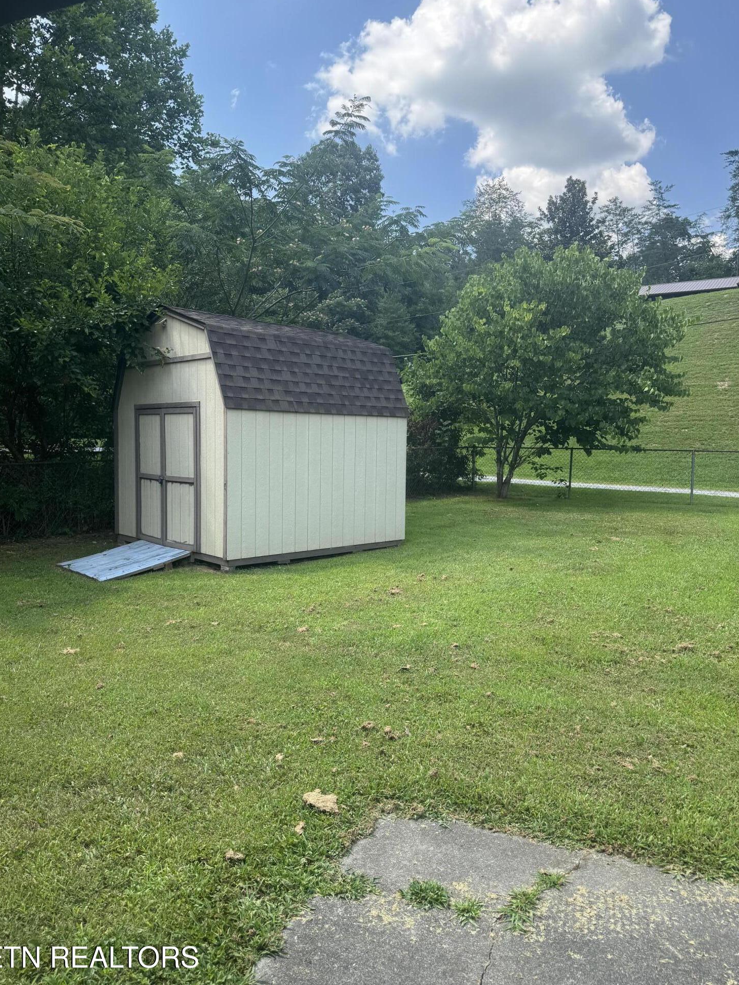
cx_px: 366
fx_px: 712
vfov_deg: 69.4
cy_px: 491
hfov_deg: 54.9
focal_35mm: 25
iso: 80
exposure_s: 1/925
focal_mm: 6.76
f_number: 1.78
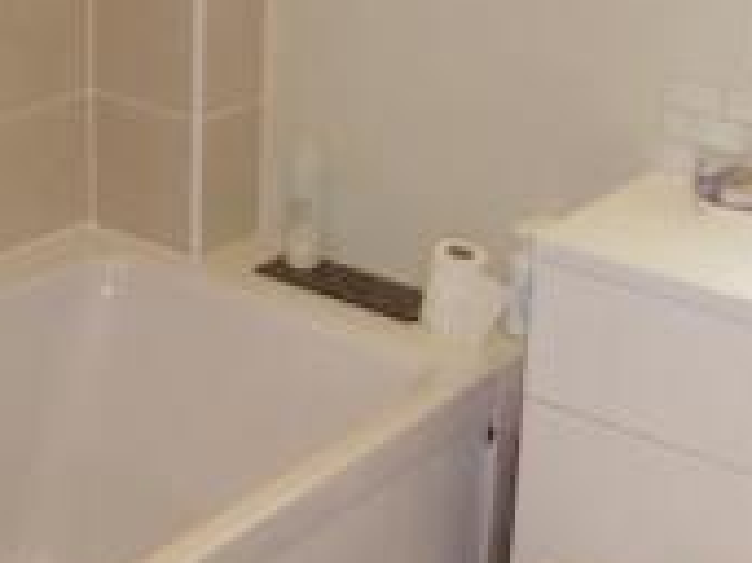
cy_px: 99
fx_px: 1780
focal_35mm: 82
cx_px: 292
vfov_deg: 17.8
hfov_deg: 23.8
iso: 100
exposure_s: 1/13
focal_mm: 4.3
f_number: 3.3
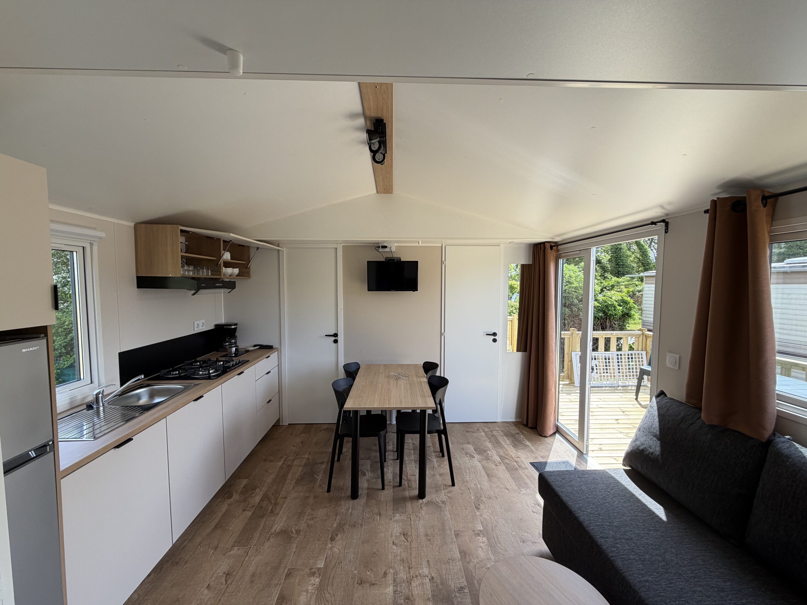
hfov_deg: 102.1
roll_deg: +0.7
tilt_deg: -3.0
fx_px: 326
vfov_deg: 85.7
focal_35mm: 14
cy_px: 302
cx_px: 404
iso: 40
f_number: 2.2
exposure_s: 1/191
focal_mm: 2.22
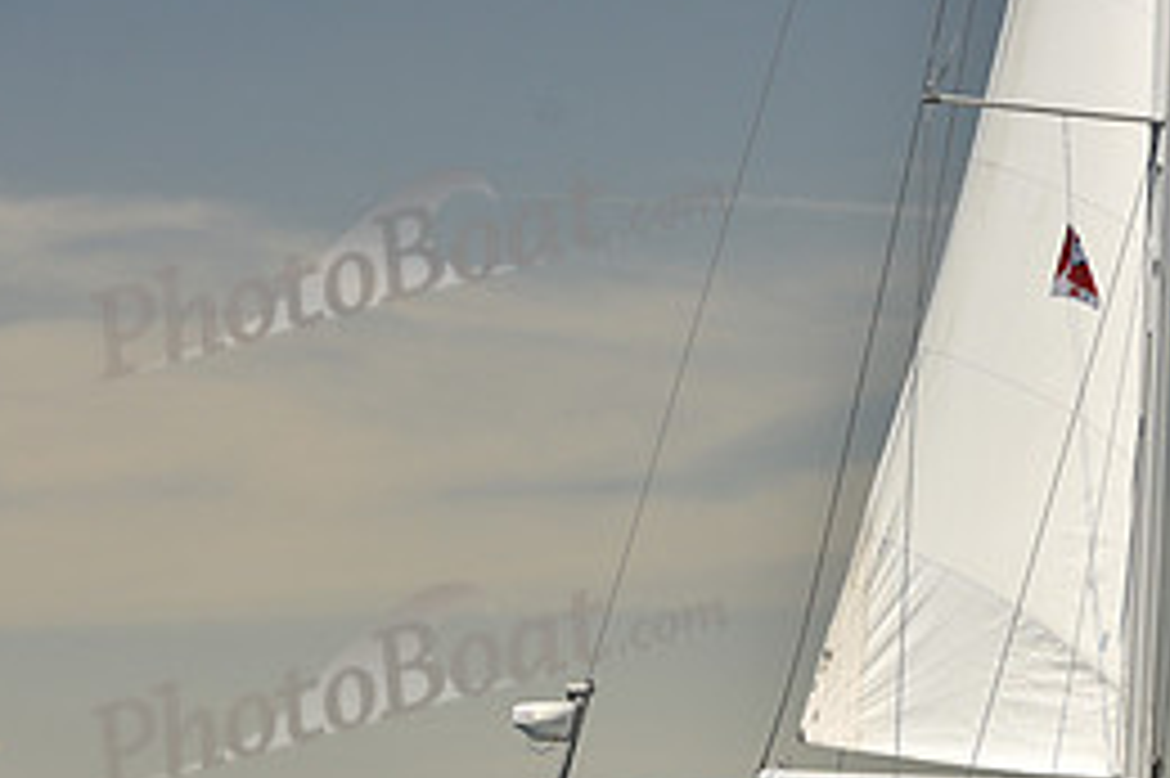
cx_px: 963
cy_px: 848
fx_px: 8704
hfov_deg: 7.7
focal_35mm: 268
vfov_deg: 5.1
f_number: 5.6
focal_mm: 120
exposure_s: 1/800
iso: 250
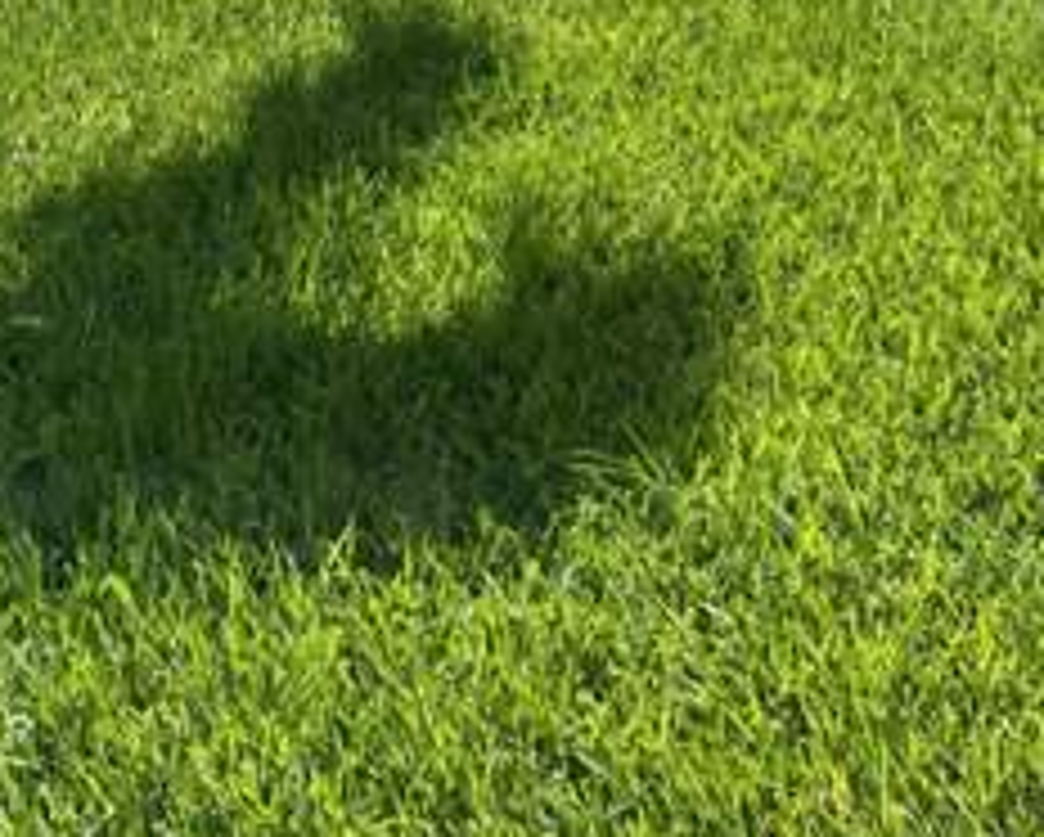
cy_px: -554
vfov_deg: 18.4
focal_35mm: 70
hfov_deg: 25.9
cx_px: 40
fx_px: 2165
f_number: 1.6
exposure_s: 1/5814
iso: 32
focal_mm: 4.2
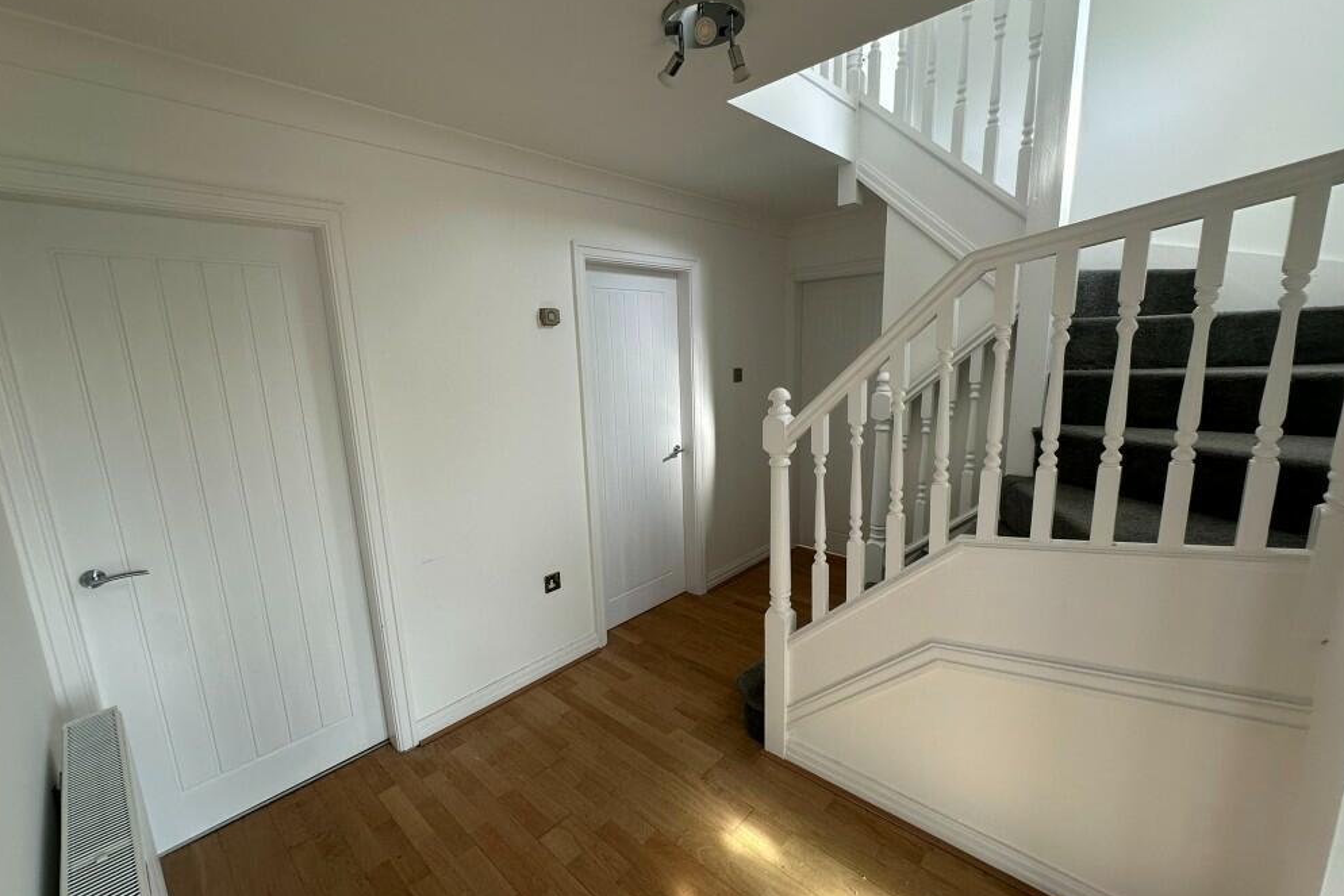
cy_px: 457
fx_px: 560
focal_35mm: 15
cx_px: 661
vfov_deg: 77.3
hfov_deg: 100.4
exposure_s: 1/99
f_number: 2.2
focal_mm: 2.22
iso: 80
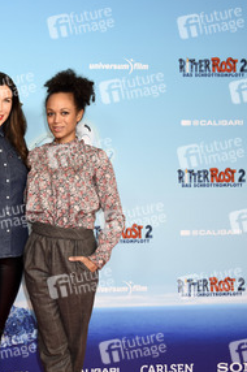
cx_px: -32
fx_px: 732
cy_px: 186
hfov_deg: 18.4
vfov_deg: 28.5
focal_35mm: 71
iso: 640
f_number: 4.5
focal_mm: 30
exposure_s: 1/160
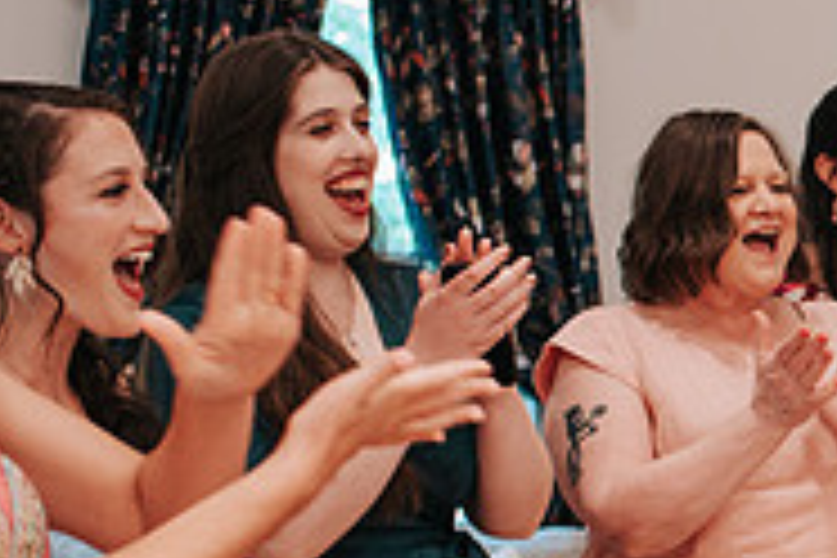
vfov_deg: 11.8
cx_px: 1263
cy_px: 502
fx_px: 2674
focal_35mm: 115
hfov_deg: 16.2
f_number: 2.8
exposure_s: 1/125
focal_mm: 35
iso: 640
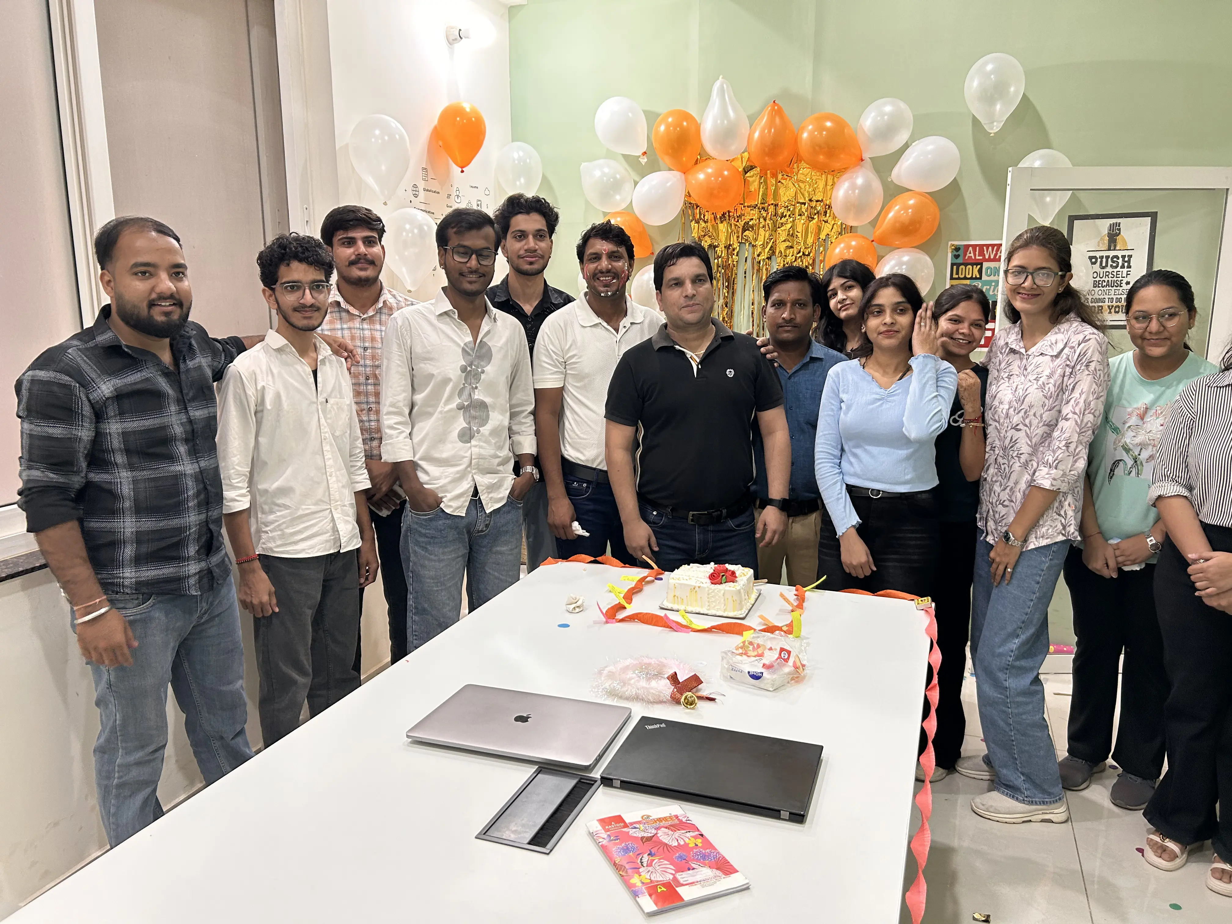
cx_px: 616
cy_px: 462
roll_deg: +0.0
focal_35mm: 26
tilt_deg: -10.9
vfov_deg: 53.1
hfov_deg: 67.3
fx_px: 925
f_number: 1.5
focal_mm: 5.7
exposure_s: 1/50
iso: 100
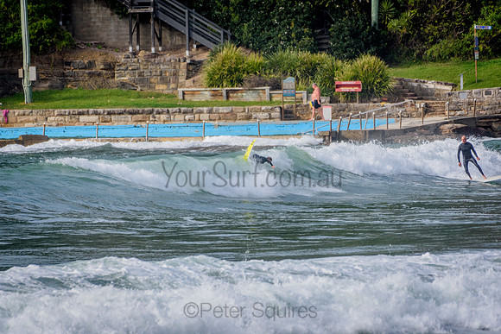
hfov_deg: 2.7
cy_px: 167
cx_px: 250
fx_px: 10439
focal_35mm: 750
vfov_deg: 1.8
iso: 320
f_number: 5.6
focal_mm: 500
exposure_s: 1/2000
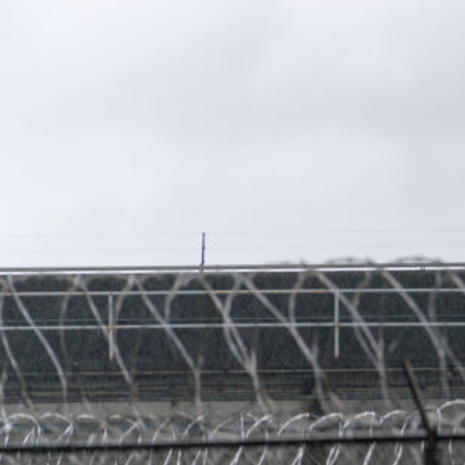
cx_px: 751
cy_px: 150
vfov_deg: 3.1
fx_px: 8572
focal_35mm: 564
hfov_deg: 3.1
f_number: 4
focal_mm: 198
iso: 320
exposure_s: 1/200
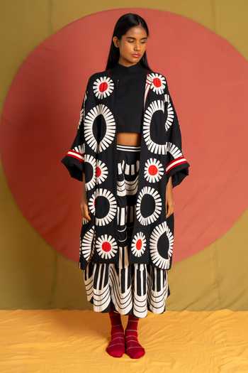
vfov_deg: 43.6
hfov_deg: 29.9
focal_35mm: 45
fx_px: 465
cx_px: 124
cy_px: 186
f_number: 2.8
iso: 800
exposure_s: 1/125
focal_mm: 45
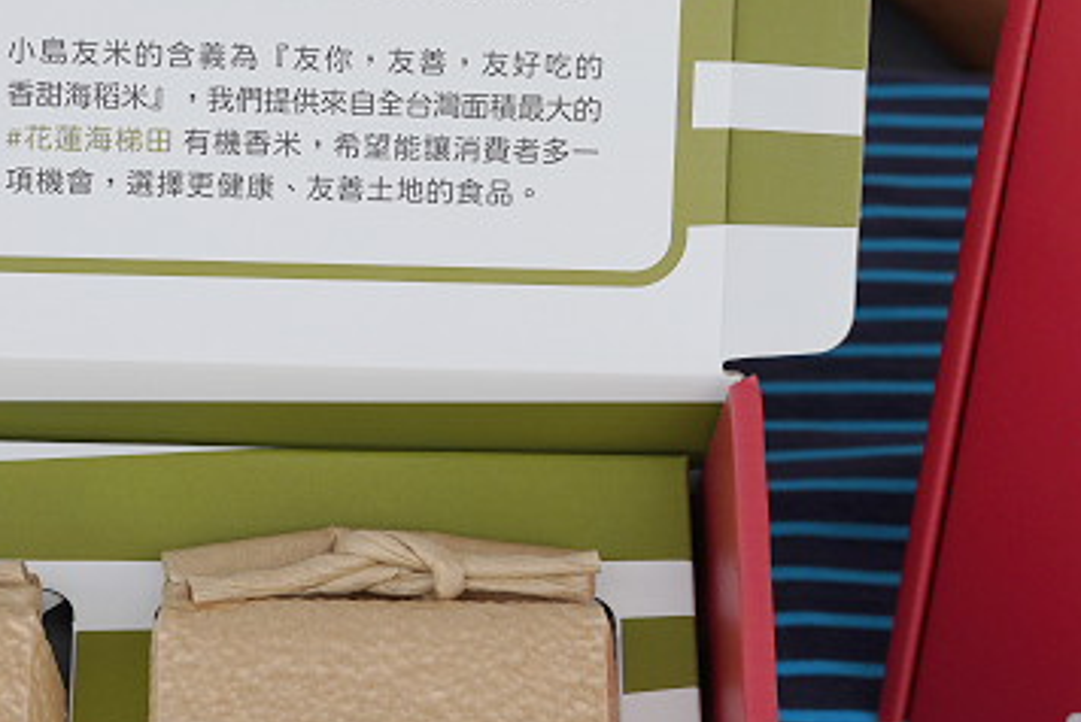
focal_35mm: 101
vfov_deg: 13.6
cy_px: 228
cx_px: 498
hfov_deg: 20.2
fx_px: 3035
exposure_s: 1/200
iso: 100
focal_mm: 30
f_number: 4.5
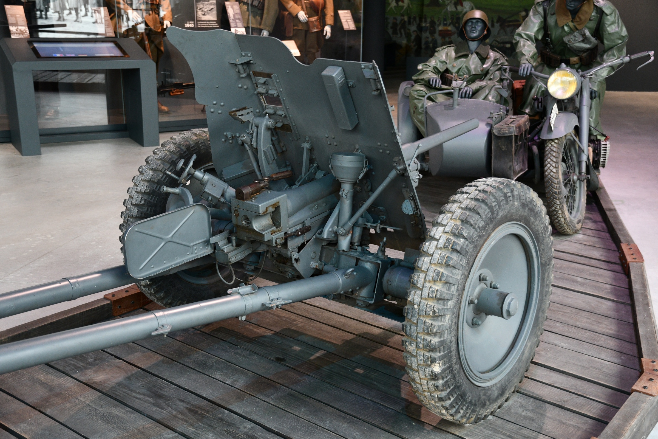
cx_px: 329
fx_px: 822
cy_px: 220
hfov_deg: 43.6
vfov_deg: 29.9
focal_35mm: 45
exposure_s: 1/50
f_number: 3.5
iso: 640
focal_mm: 30
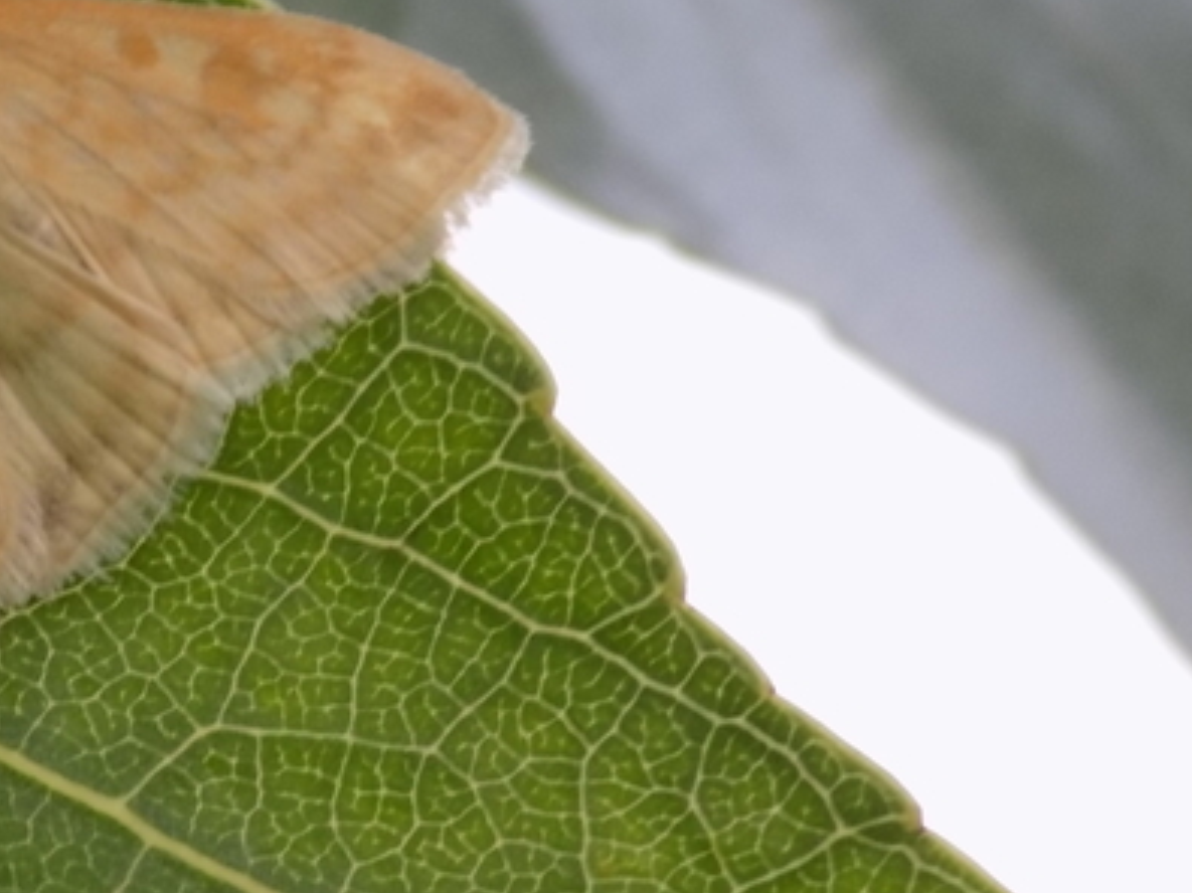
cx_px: 26
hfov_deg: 5.4
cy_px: 365
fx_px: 12496
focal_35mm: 363
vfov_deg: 4.1
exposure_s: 1/30
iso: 160
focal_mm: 29.9
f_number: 5.3
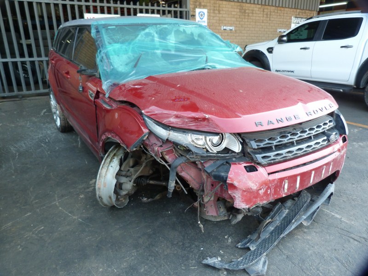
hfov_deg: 69.4
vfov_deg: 54.9
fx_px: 266
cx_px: 184
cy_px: 138
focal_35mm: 25
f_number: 2.8
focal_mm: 4.5
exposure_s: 1/60
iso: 125
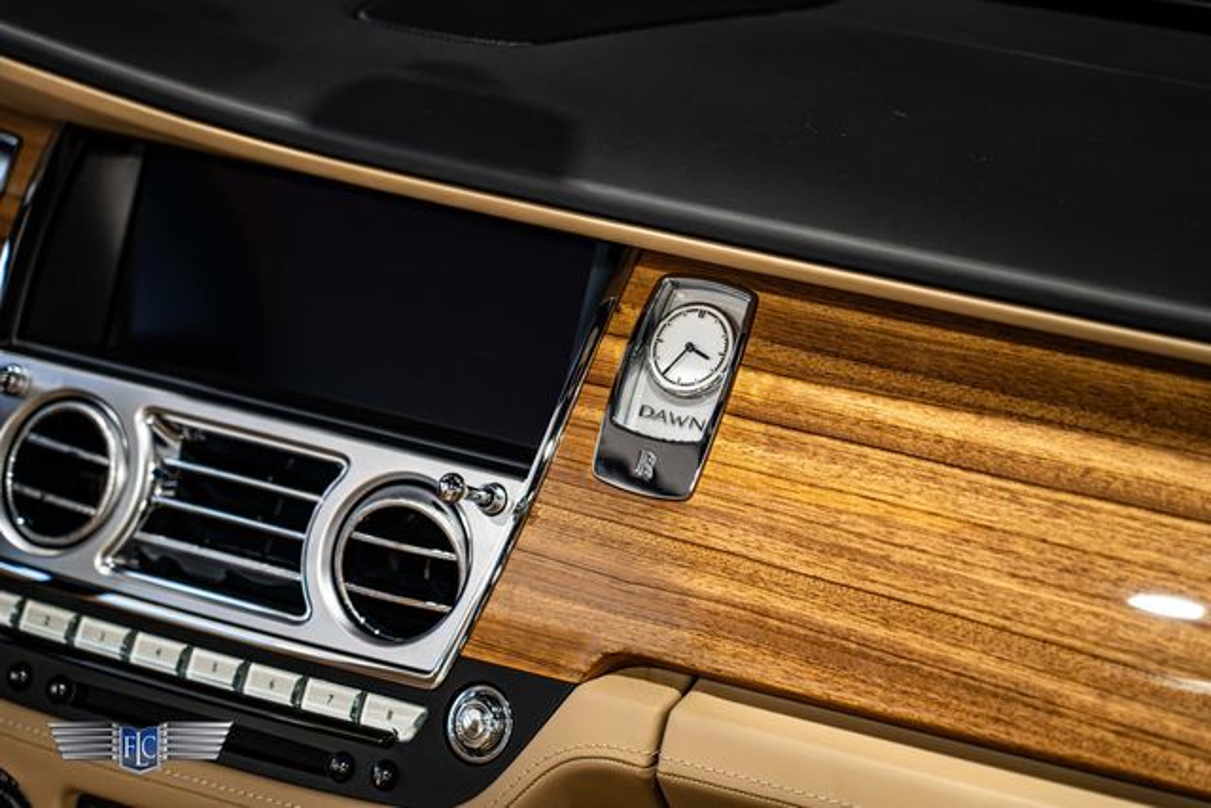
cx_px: 606
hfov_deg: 19.5
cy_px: 404
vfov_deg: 13.0
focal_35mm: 105
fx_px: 3533
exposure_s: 1/80
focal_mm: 105
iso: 1250
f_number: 4
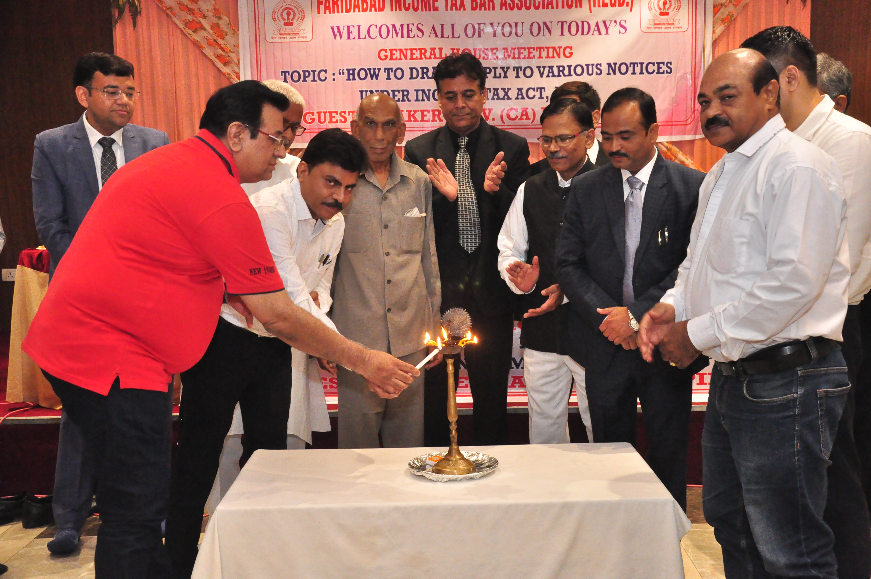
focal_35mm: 45
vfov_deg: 29.8
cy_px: 290
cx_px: 436
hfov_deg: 43.7
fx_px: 1087
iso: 3200
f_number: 5.6
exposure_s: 1/100
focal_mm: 30
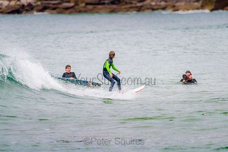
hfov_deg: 3.4
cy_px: 68
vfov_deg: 2.2
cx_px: 121
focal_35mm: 613
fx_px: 3883
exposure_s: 1/800
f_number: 5.6
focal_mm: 500
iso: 720
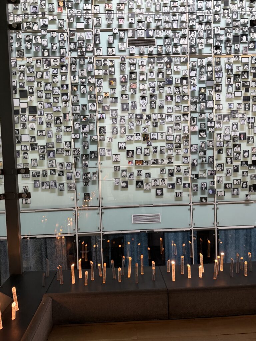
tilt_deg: -2.2
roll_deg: +1.9
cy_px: 170
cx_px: 128
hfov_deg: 56.8
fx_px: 237
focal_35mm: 24
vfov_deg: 71.6
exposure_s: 1/50
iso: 400
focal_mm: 6.76
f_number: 1.78
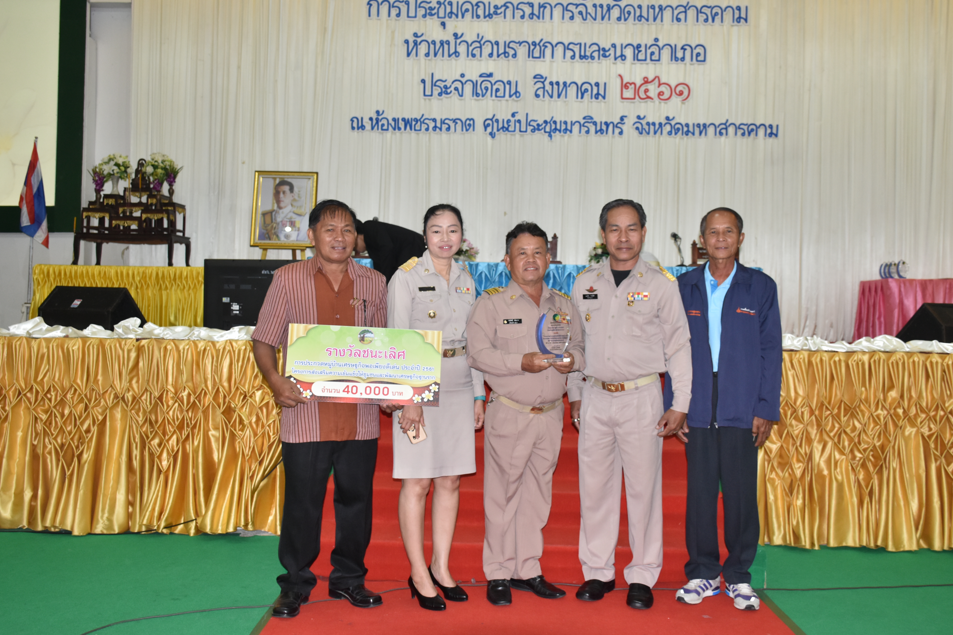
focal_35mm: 35
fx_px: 926
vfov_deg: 37.8
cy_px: 302
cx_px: 495
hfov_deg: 54.4
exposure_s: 1/60
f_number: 5
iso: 800
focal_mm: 22
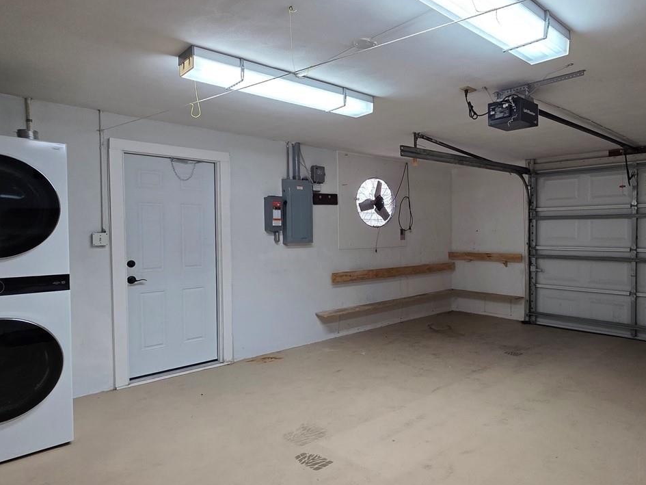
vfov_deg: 61.1
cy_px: 240
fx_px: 411
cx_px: 426
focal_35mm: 22
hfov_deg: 74.2
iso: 200
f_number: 1.9
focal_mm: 2.2
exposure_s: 1/120
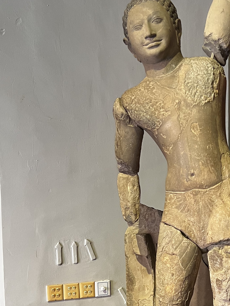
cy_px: 246
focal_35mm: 56
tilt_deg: -5.7
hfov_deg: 25.3
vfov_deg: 33.3
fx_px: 496
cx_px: 206
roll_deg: +1.4
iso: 200
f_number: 1.5
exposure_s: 1/60
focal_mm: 5.7
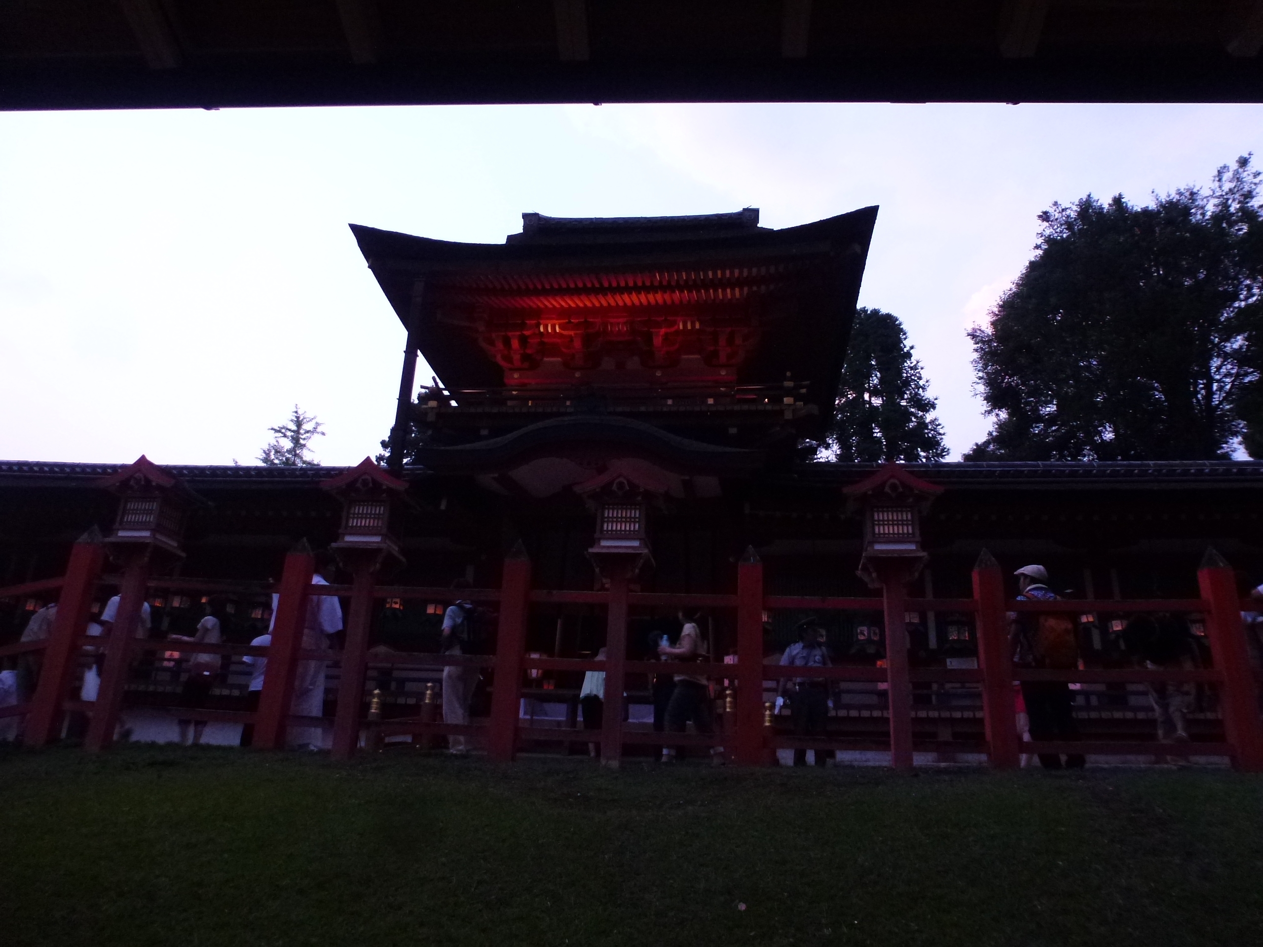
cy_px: 474
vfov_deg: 56.8
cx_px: 632
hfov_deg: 71.6
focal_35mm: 24
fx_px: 876
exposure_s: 1/30
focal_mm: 4.3
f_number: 3.3
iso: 400
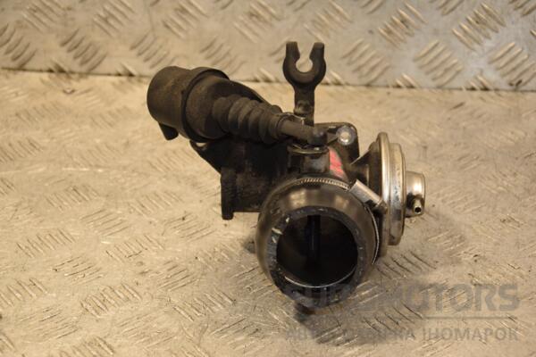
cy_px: 178
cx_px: 268
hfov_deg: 23.4
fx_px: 1295
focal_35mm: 87
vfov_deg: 15.7
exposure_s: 1/125
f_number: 5
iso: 800
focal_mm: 58
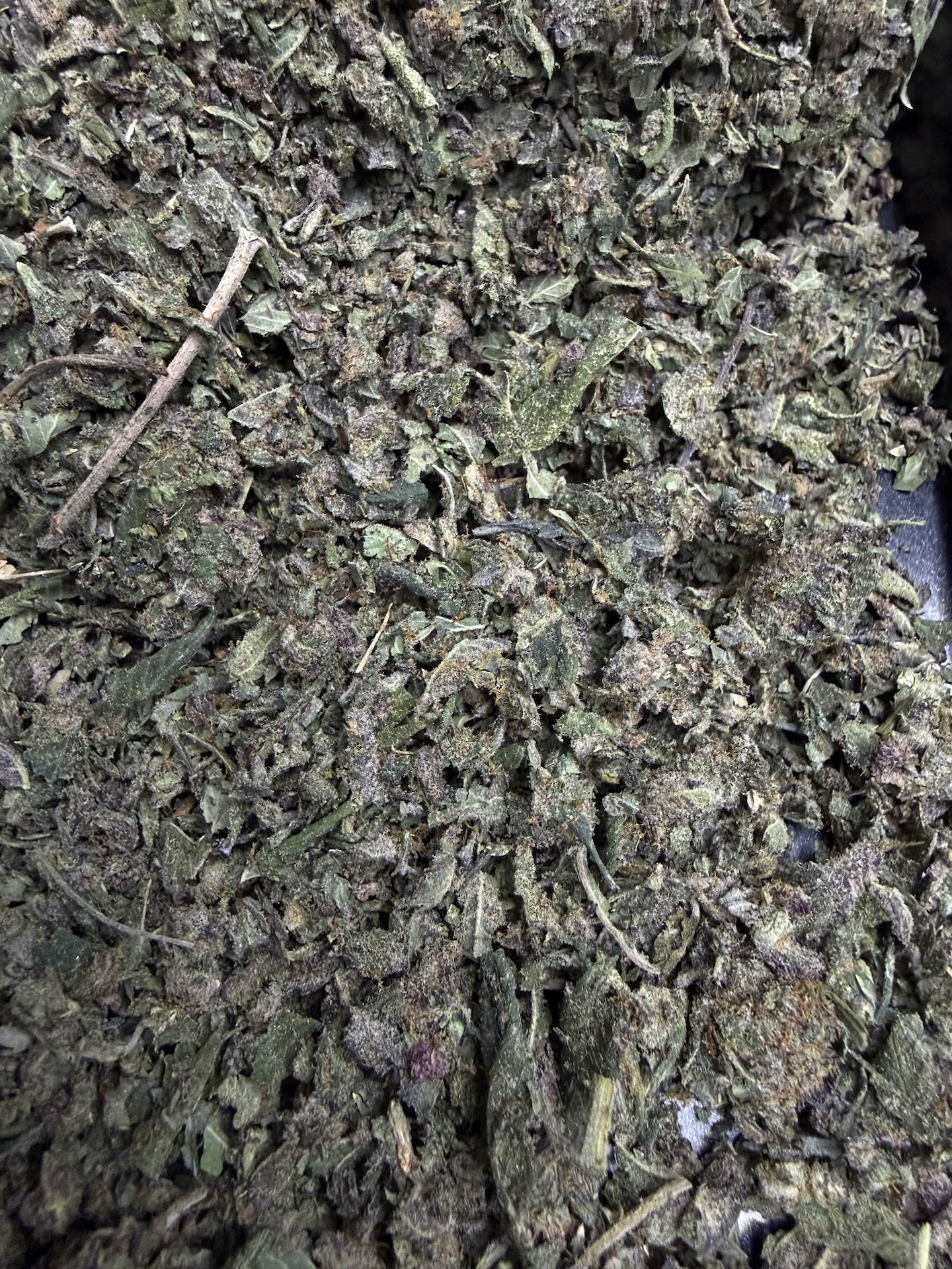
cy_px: 634
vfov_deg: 71.6
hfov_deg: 56.8
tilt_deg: -66.0
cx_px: 476
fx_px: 880
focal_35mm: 24
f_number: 2.2
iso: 320
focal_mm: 2.22
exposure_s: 1/48
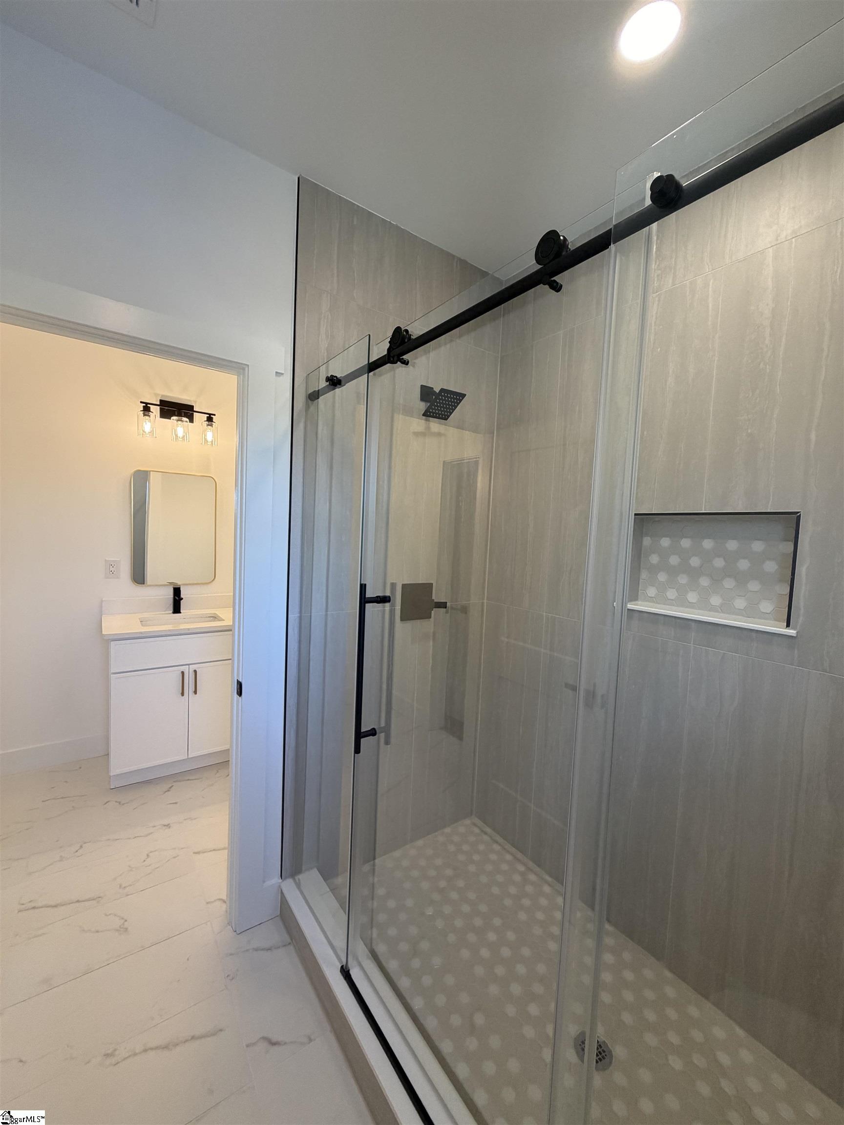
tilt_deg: -3.0
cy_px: 562
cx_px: 422
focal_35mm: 14
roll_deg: -3.3
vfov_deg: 102.1
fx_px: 455
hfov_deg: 85.7
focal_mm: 2.22
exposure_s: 1/120
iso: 160
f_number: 2.2
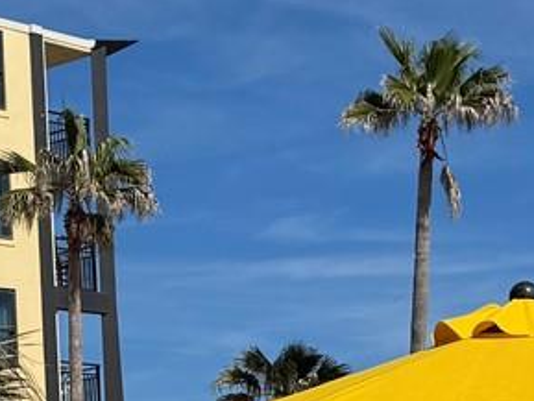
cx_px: 68
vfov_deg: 10.8
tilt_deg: +1.3
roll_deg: +2.6
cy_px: 573
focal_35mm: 133
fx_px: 2053
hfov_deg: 14.7
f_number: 1.78
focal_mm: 6.76
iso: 80
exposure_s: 1/12346
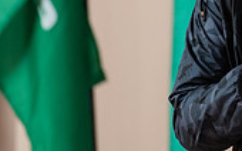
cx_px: 327
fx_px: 4587
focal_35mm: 696
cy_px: -53
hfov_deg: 3.0
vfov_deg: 1.9
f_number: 3.2
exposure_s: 1/200
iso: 2000
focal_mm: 200
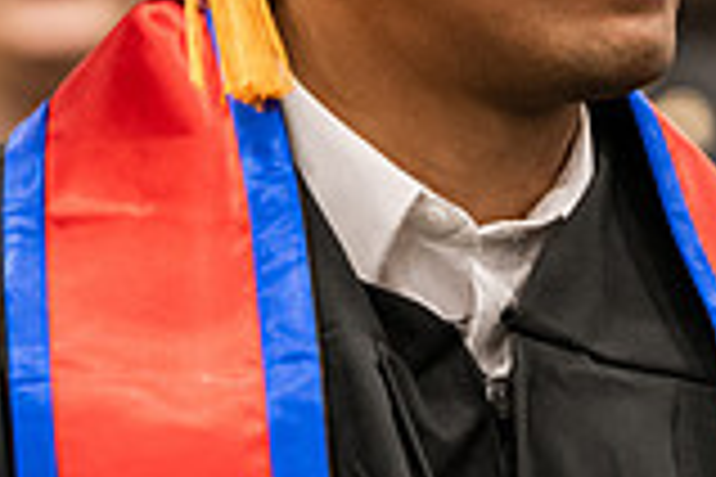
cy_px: 52
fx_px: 9765
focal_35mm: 491
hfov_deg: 4.2
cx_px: 536
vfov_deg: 2.8
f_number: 3.2
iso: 2000
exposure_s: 1/200
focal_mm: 135
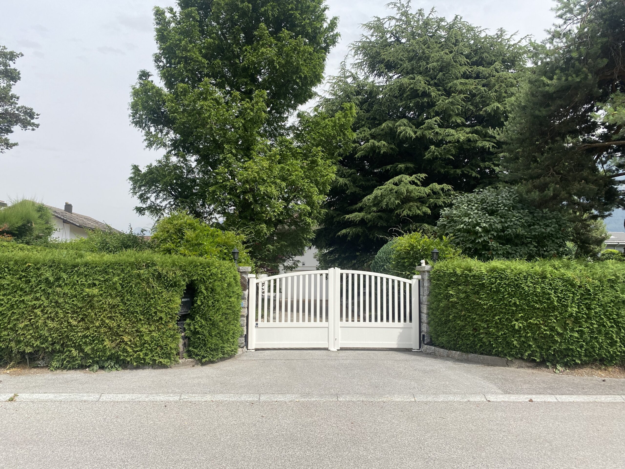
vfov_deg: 53.1
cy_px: 234
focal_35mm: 26
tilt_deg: +3.3
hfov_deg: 67.3
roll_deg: -0.3
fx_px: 469
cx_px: 312
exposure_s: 1/2571
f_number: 1.8
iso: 32
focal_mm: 4.25
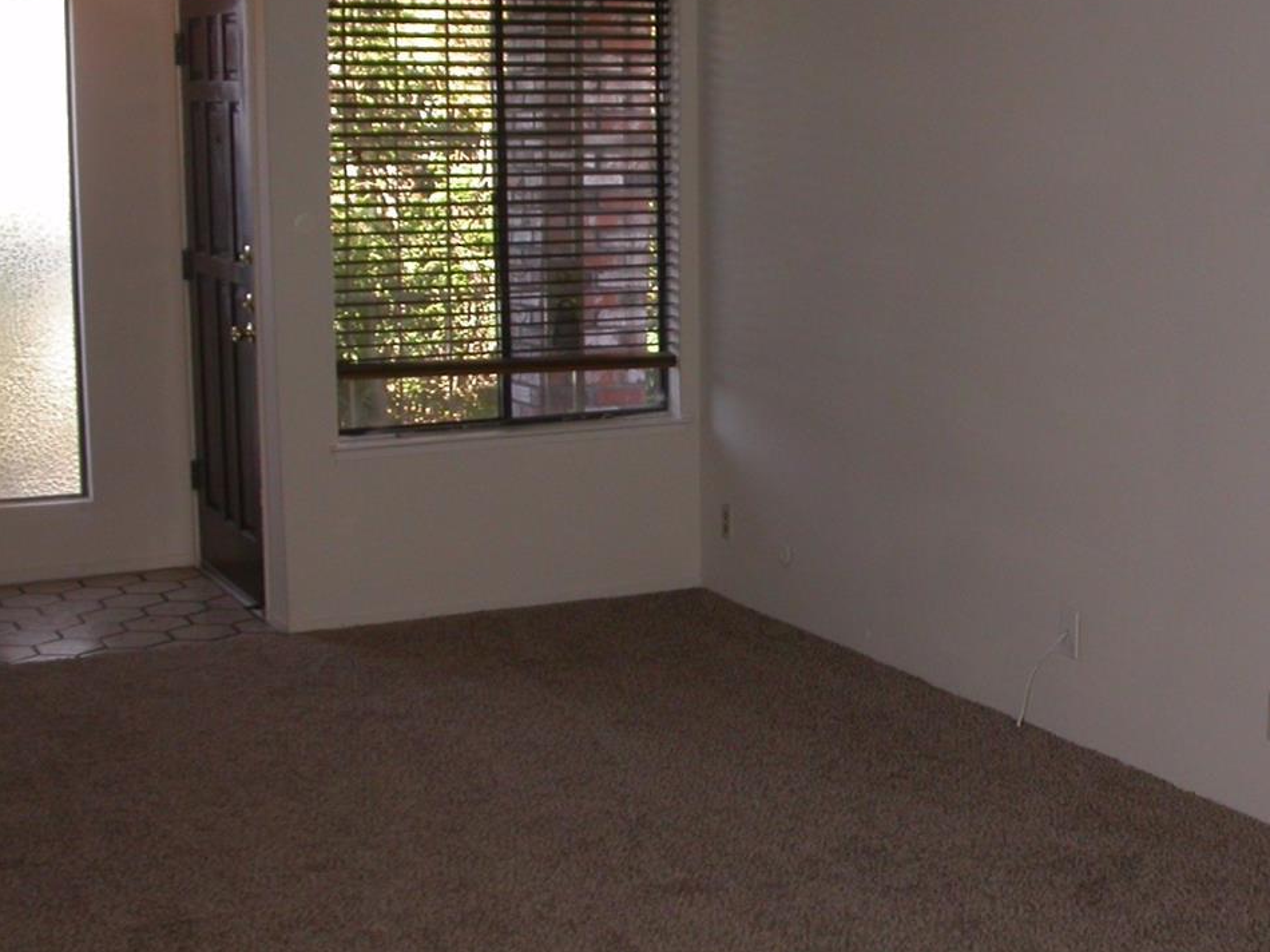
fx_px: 2201
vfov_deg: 24.4
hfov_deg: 32.0
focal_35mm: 60
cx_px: 829
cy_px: 496
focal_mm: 7.85
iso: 100
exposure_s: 1/60
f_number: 2.6
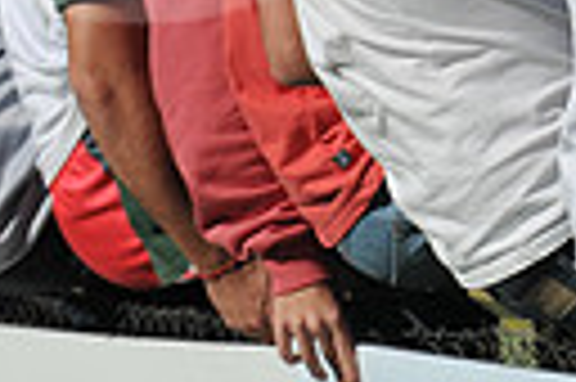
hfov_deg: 3.1
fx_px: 10610
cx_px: 909
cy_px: -294
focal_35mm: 664
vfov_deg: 2.1
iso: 200
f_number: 4
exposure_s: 1/4000
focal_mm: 98
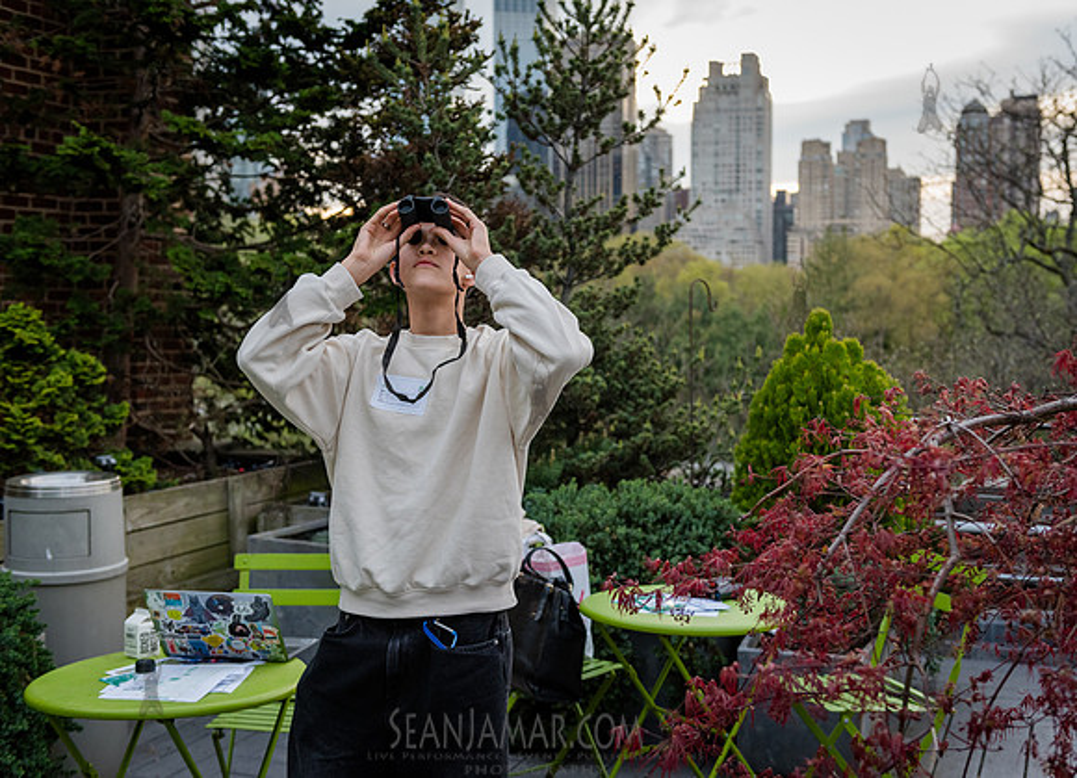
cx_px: 599
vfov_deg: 31.1
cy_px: 378
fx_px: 1399
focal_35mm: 46
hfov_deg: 42.0
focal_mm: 42
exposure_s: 1/500
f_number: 3.5
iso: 1000
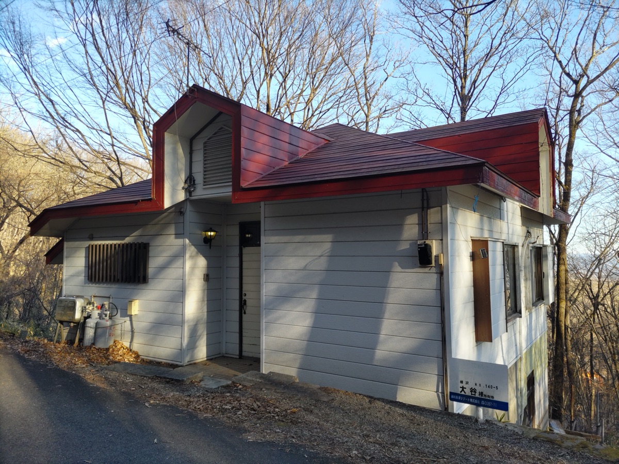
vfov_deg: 53.1
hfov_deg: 67.3
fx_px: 465
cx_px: 310
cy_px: 232
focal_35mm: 26
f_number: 1.79
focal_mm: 4.8
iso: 81
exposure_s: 1/100
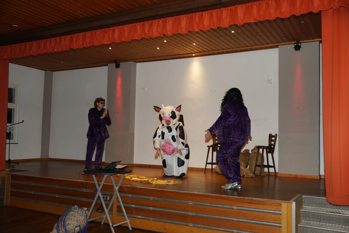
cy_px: 116
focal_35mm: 36
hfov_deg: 53.1
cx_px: 174
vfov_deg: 36.9
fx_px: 349
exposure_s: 1/160
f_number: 4
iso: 400
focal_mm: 24
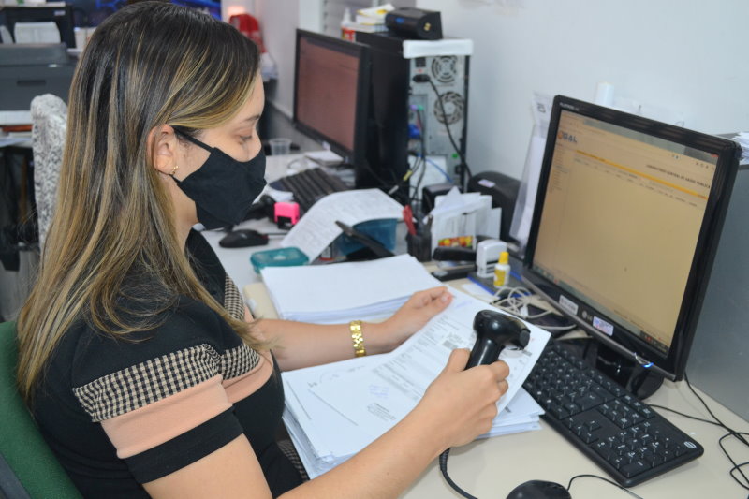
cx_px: 374
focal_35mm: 36
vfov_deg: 36.9
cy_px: 250
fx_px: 749
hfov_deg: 53.1
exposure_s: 1/60
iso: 800
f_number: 4
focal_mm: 24
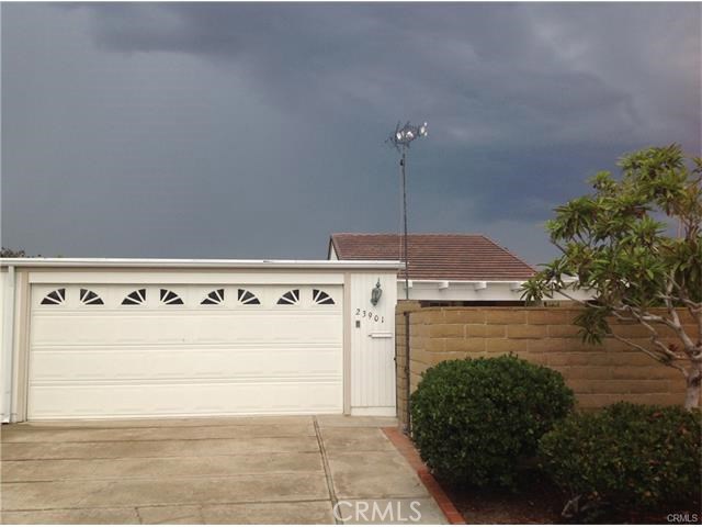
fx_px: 710
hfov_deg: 52.6
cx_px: 351
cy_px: 264
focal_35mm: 35
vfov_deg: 40.7
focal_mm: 4.28
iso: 50
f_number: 2.4
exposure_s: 1/1120
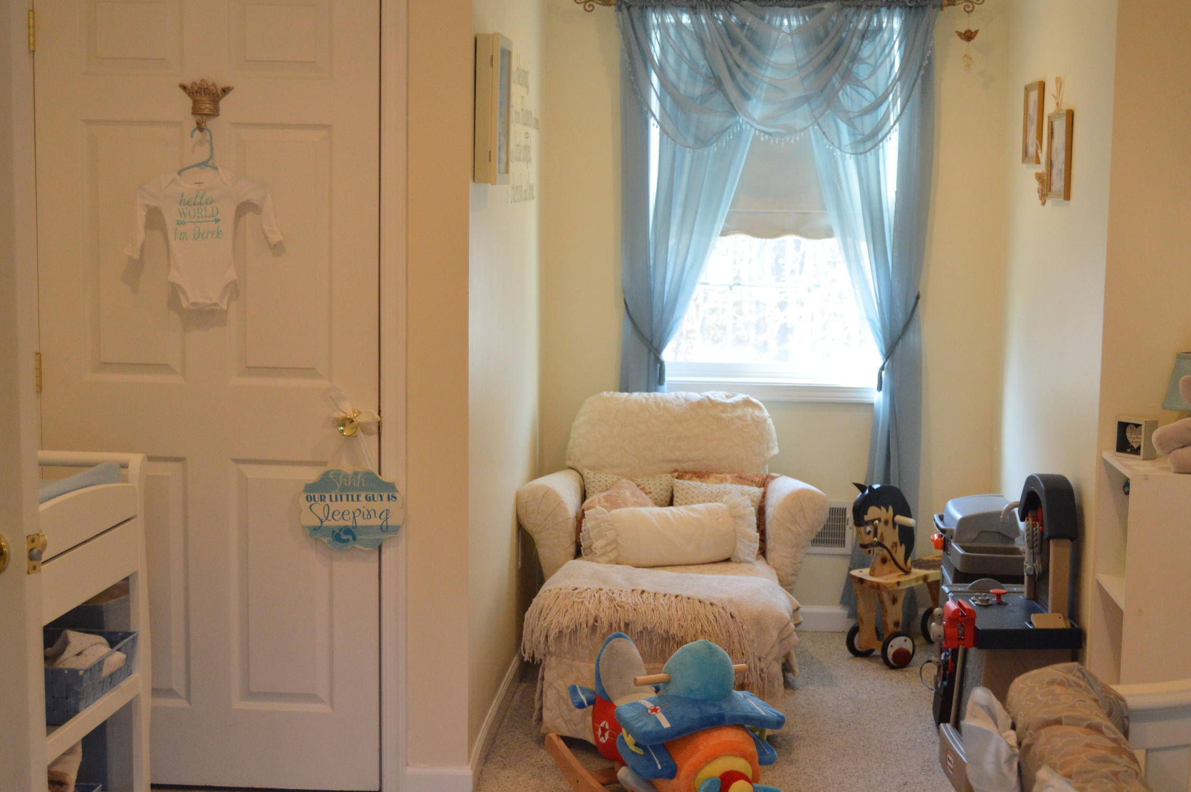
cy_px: 466
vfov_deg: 25.9
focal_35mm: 52
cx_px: 700
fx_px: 1719
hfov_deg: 38.1
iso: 800
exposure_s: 1/100
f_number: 4
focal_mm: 26
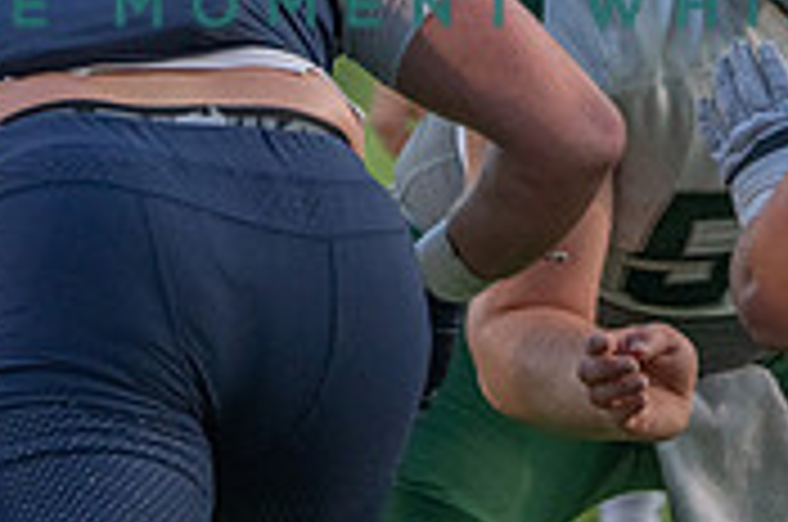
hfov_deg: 2.5
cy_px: -227
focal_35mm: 813
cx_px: 525
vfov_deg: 1.7
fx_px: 17763
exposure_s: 1/1250
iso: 2000
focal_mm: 224
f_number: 5.6
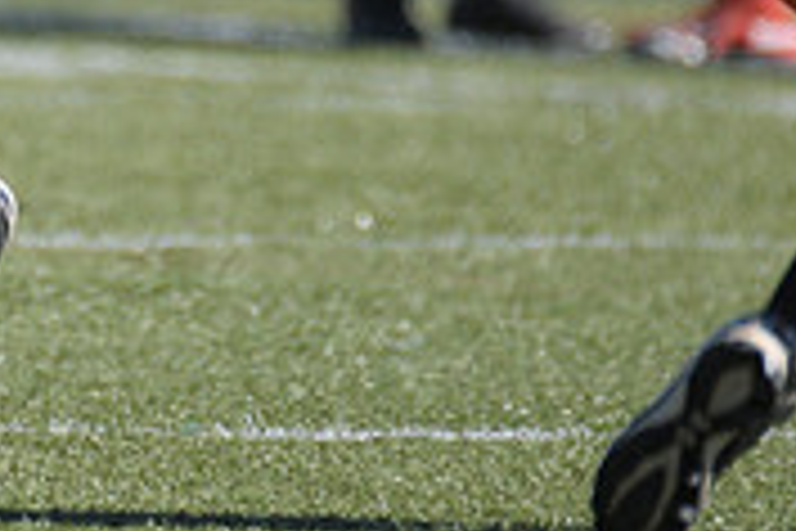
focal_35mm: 1963
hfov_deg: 1.1
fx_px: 43401
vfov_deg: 0.7
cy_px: -218
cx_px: -387
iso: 640
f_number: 4
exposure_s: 1/3200
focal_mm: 400
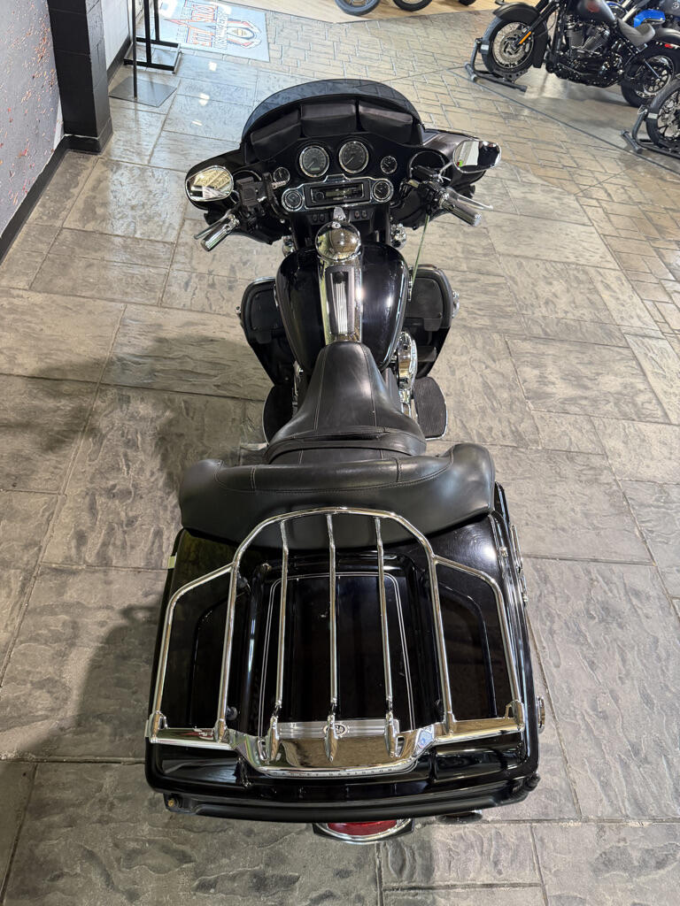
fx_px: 629
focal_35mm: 24
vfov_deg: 71.6
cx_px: 340
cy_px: 453
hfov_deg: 56.8
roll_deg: -14.0
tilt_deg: -44.8
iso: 200
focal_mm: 6.76
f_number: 1.78
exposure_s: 1/60
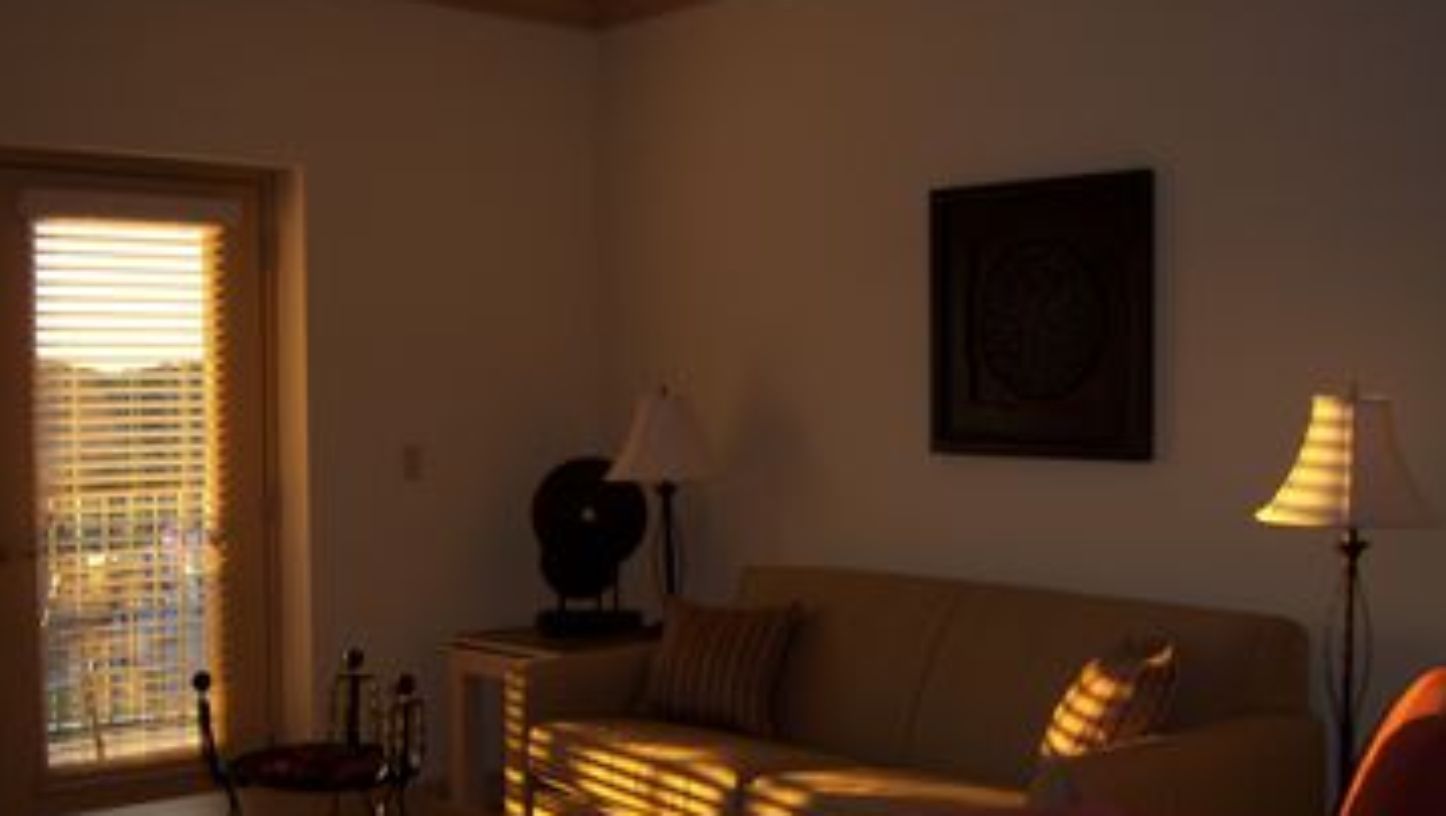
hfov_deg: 43.7
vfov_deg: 25.4
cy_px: 505
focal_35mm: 47
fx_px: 1803
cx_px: 727
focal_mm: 8.9
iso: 80
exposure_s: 1/60
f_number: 2.8
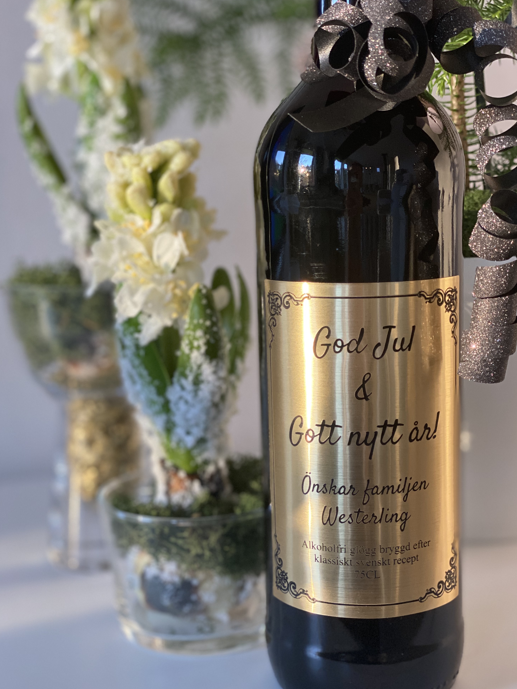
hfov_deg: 27.0
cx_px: 257
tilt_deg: -9.2
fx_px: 1075
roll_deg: +2.1
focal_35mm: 54
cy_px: 347
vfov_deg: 35.5
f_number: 2
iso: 200
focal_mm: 6
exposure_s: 1/120
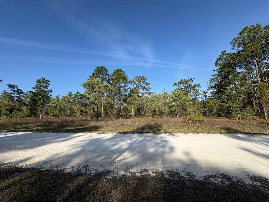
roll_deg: +3.1
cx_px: 134
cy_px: 101
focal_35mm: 14
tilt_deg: +7.2
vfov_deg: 85.7
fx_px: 109
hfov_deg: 102.1
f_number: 2.2
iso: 50
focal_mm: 2.22
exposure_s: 1/1637
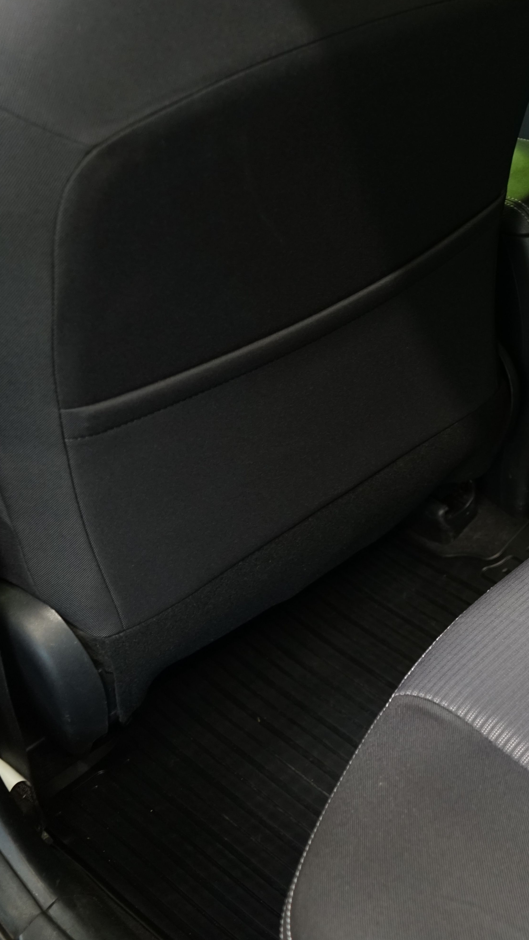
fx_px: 1147
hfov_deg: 22.8
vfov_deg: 44.6
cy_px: 469
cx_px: 706
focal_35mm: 46
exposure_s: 1/15
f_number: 4
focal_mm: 29
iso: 1250
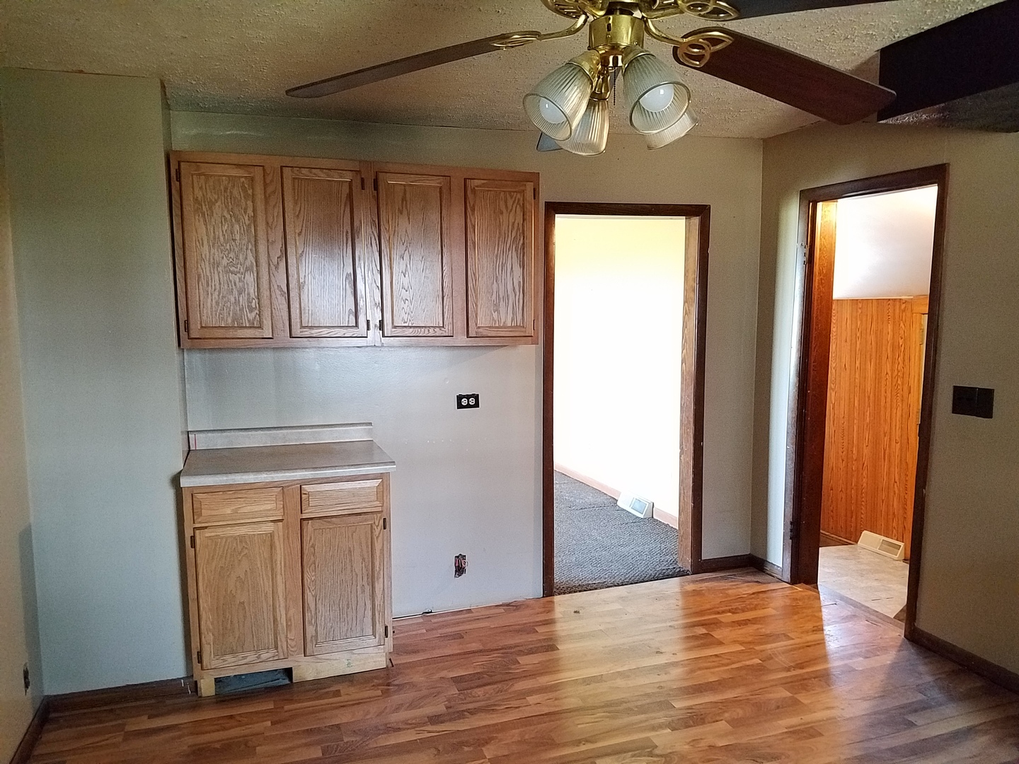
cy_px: 382
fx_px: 765
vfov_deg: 53.1
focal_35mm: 26
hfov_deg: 67.3
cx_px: 510
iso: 800
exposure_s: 1/30
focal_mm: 4.2
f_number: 1.7
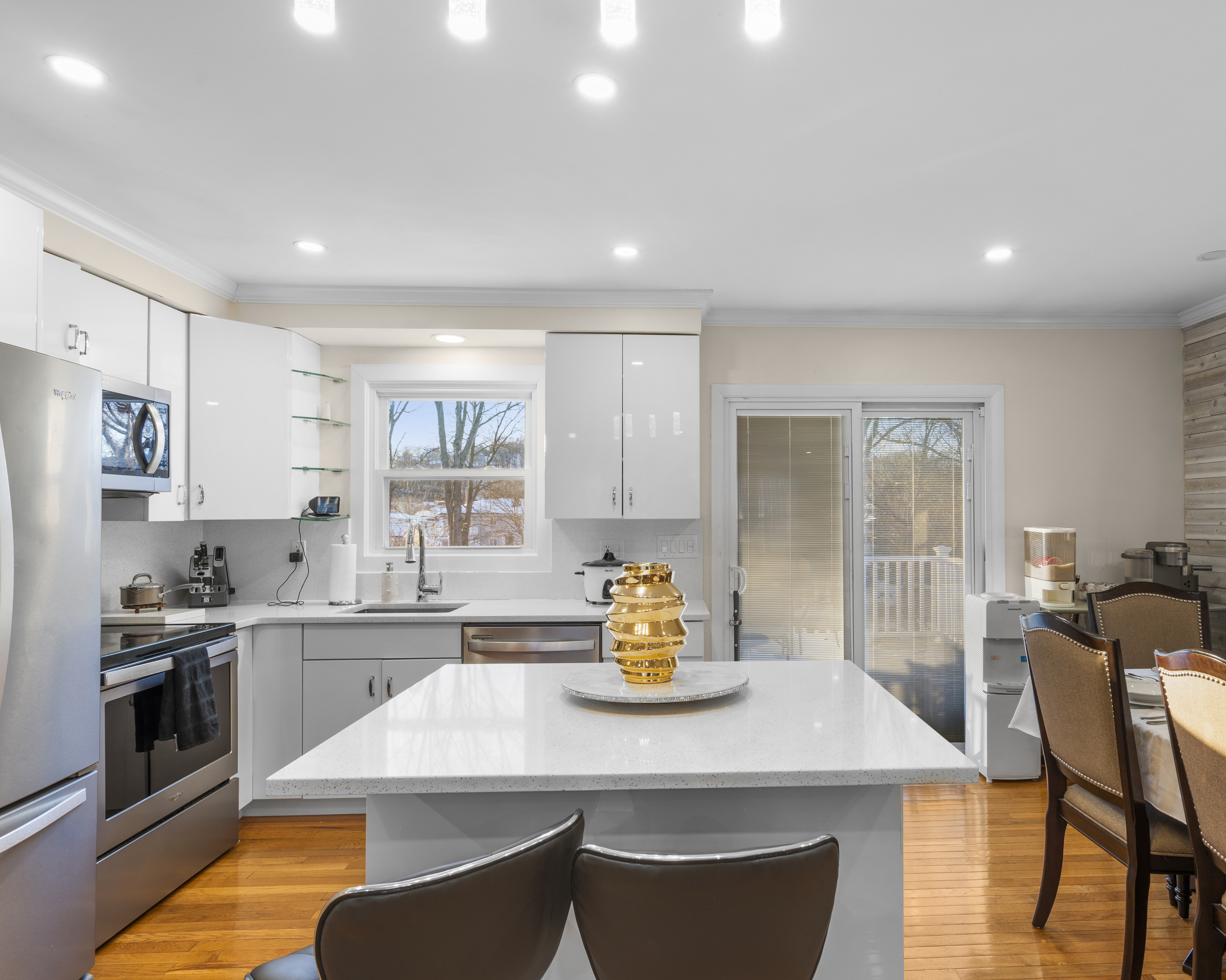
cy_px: 511
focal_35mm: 20
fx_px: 726
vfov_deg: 68.1
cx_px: 710
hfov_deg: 79.8
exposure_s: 1/1.67
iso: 200
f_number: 9
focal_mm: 17
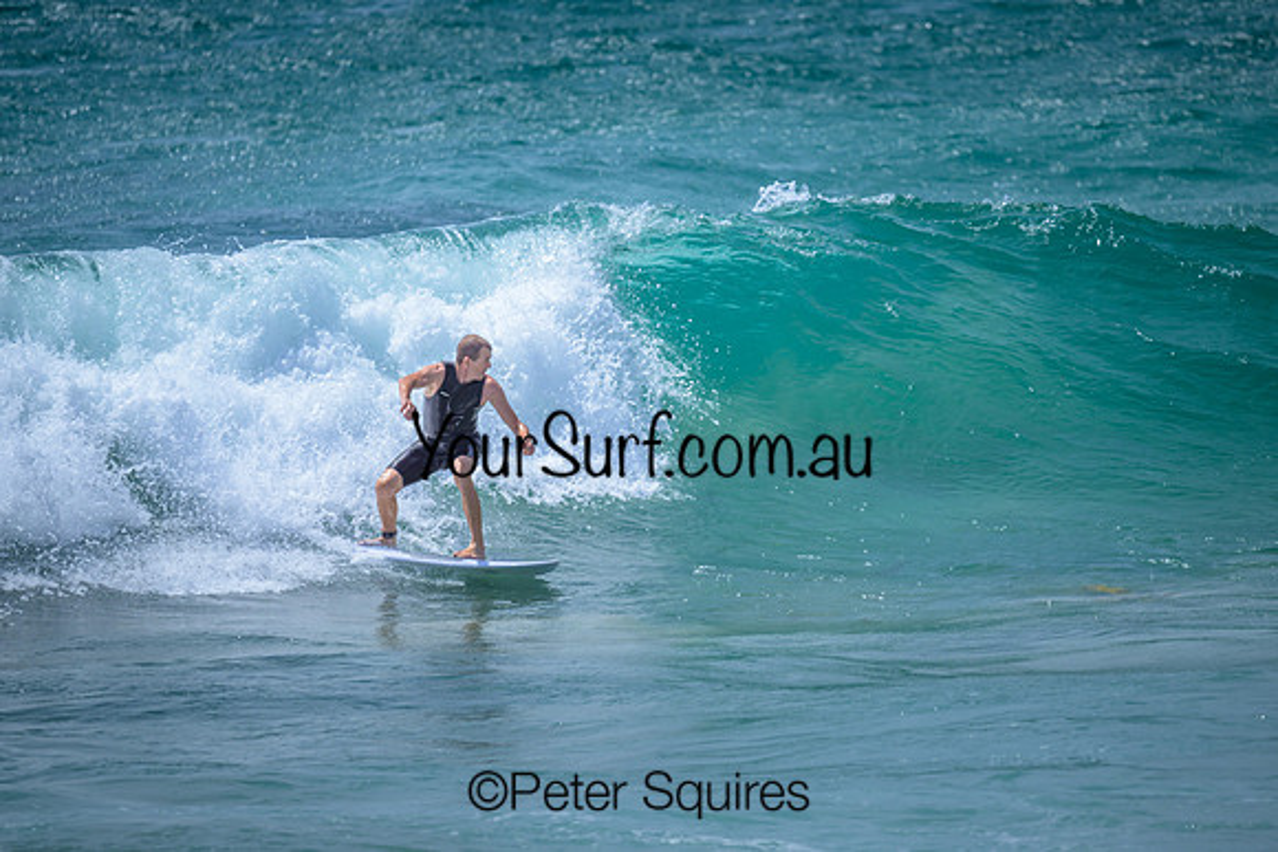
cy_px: 426
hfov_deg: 2.6
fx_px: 28405
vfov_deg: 1.7
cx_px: 639
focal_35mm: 800
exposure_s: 1/3200
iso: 640
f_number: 6.3
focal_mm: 800
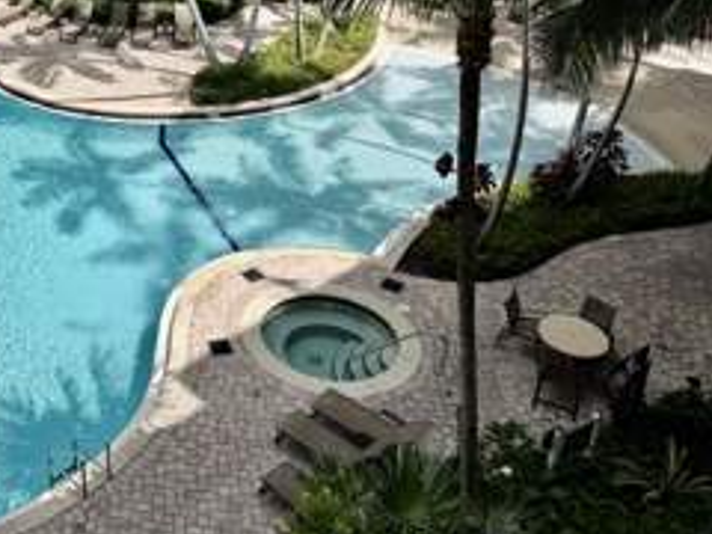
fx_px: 987
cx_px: 53
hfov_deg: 36.8
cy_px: 52
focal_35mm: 48
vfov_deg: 29.0
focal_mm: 6.76
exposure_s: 1/6173
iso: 80
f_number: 1.78
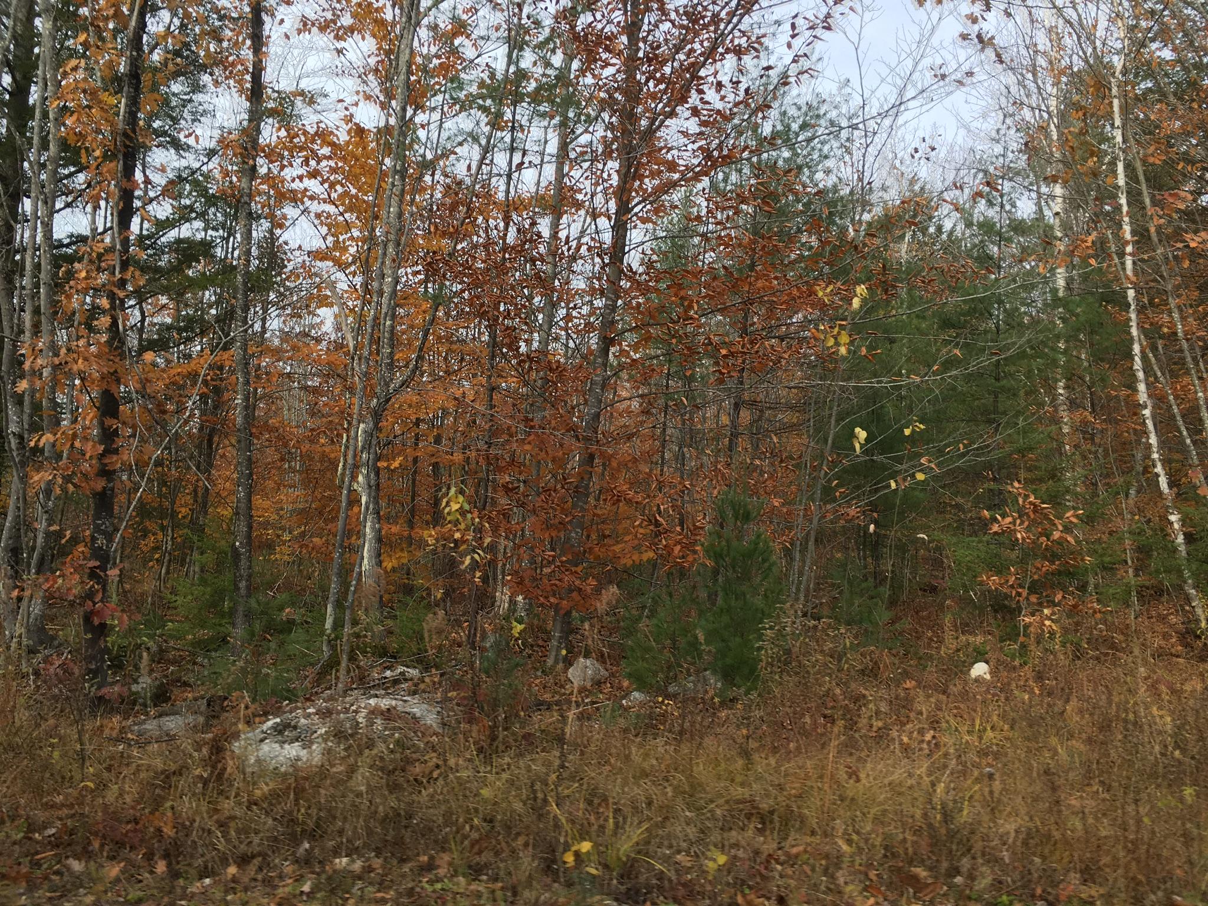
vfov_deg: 48.2
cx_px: 604
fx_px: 1012
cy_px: 453
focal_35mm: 29
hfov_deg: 61.7
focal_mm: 4.15
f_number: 2.2
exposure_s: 1/289
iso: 25
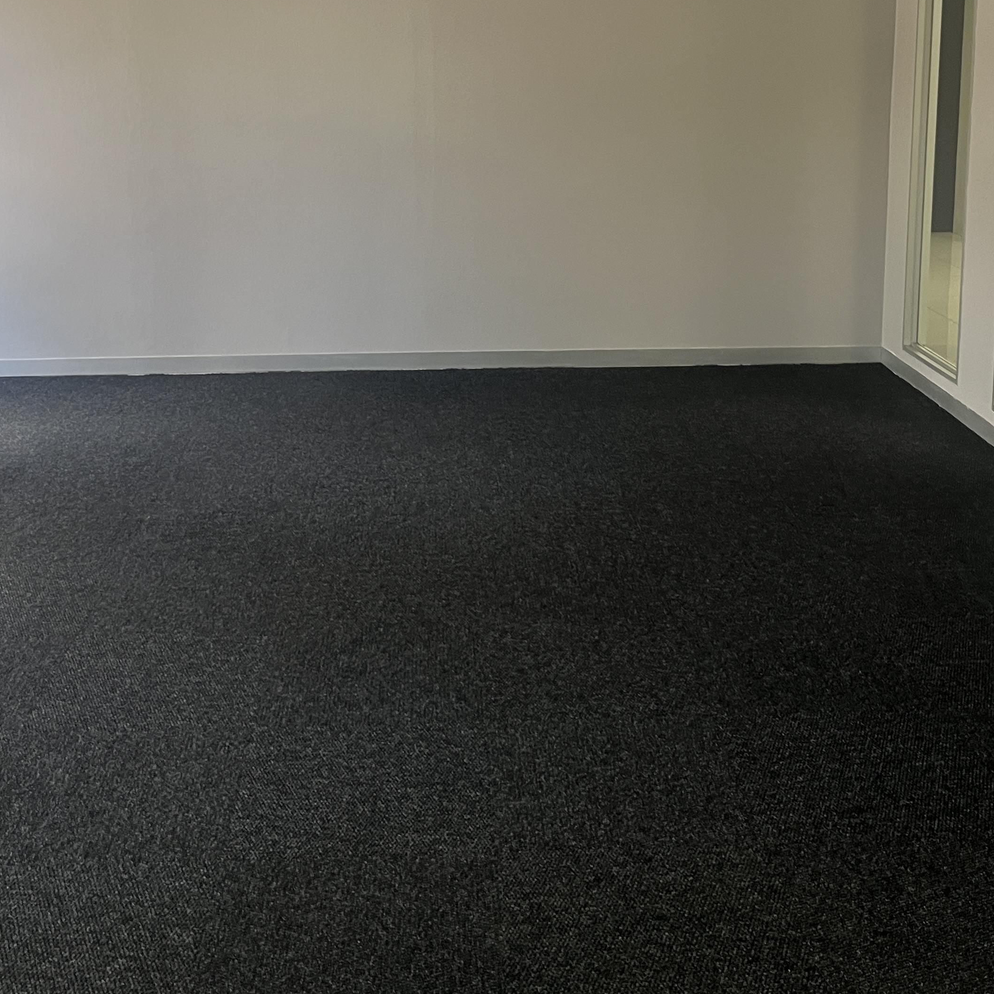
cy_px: 299
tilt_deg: -9.7
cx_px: 466
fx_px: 1429
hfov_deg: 38.3
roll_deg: -1.4
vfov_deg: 37.7
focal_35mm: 44
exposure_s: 1/50
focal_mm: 5.1
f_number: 1.6
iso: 125
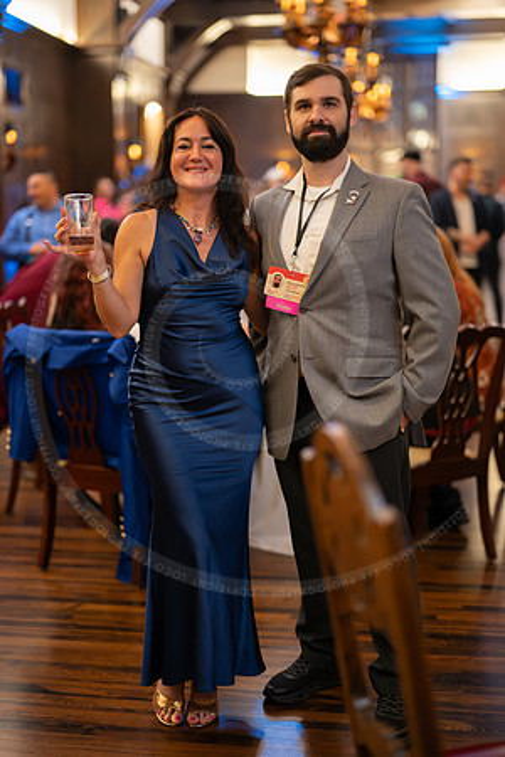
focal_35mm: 50
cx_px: 252
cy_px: 378
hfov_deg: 27.0
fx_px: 1052
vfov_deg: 39.6
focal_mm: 50
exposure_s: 1/125
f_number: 1.2
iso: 6400
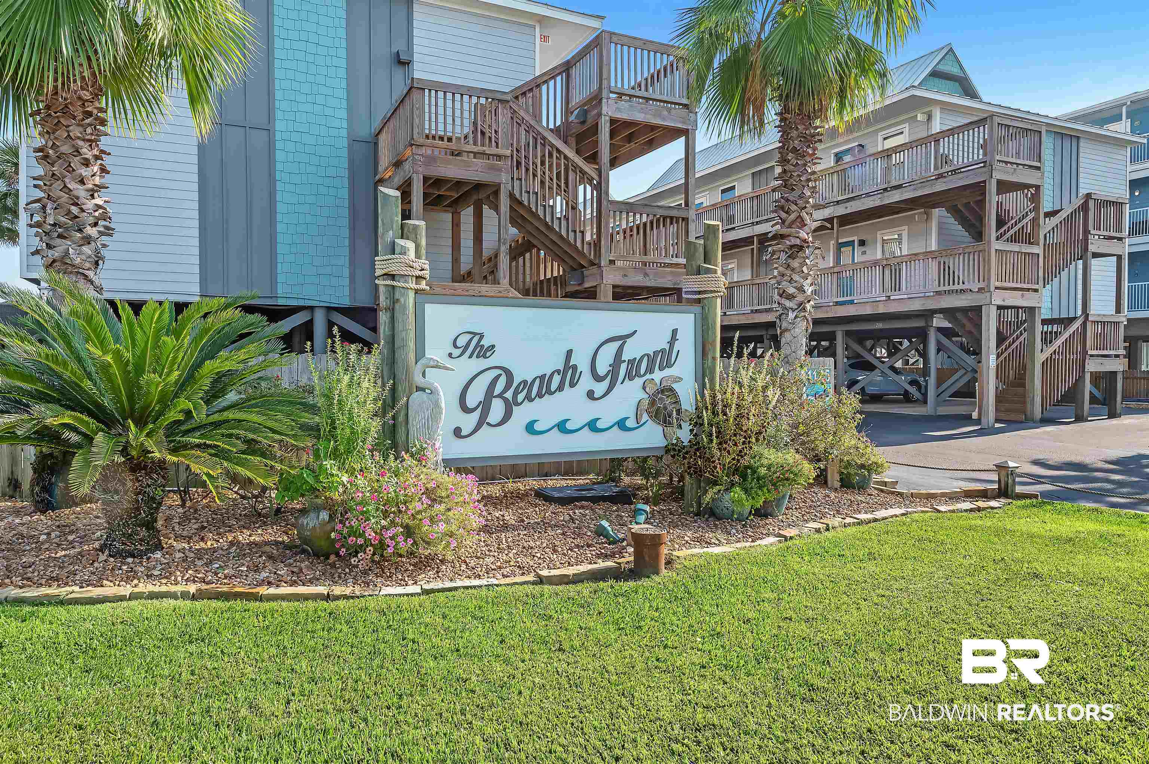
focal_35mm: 24
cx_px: 574
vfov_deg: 53.1
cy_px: 382
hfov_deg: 73.8
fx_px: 765
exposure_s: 1/15
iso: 125
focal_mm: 24
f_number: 11
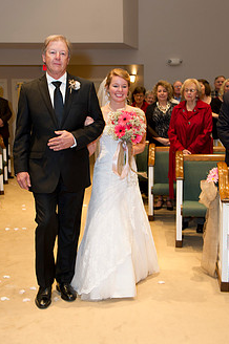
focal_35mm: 48
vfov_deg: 41.1
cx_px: 95
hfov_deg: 28.0
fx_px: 459
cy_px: 160
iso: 1250
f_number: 4
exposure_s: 1/80
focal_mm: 35
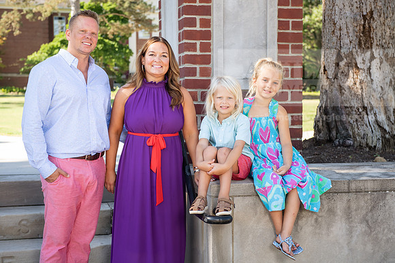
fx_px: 658
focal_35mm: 60
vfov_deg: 22.6
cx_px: 198
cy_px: 132
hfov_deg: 33.4
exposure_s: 1/200
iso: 200
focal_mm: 60
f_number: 5
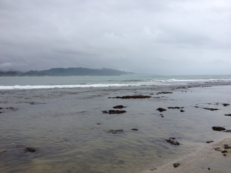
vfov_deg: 40.7
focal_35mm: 35
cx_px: 116
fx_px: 234
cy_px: 86
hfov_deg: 52.6
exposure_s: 1/1905
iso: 50
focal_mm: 4.28
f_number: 2.4
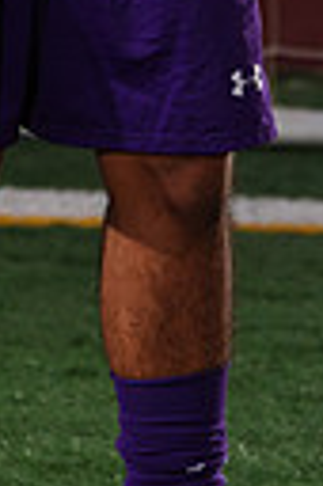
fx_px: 14911
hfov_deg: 1.2
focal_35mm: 1105
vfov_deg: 1.9
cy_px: -323
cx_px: -36
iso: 100
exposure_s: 1/200
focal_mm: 244
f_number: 7.1
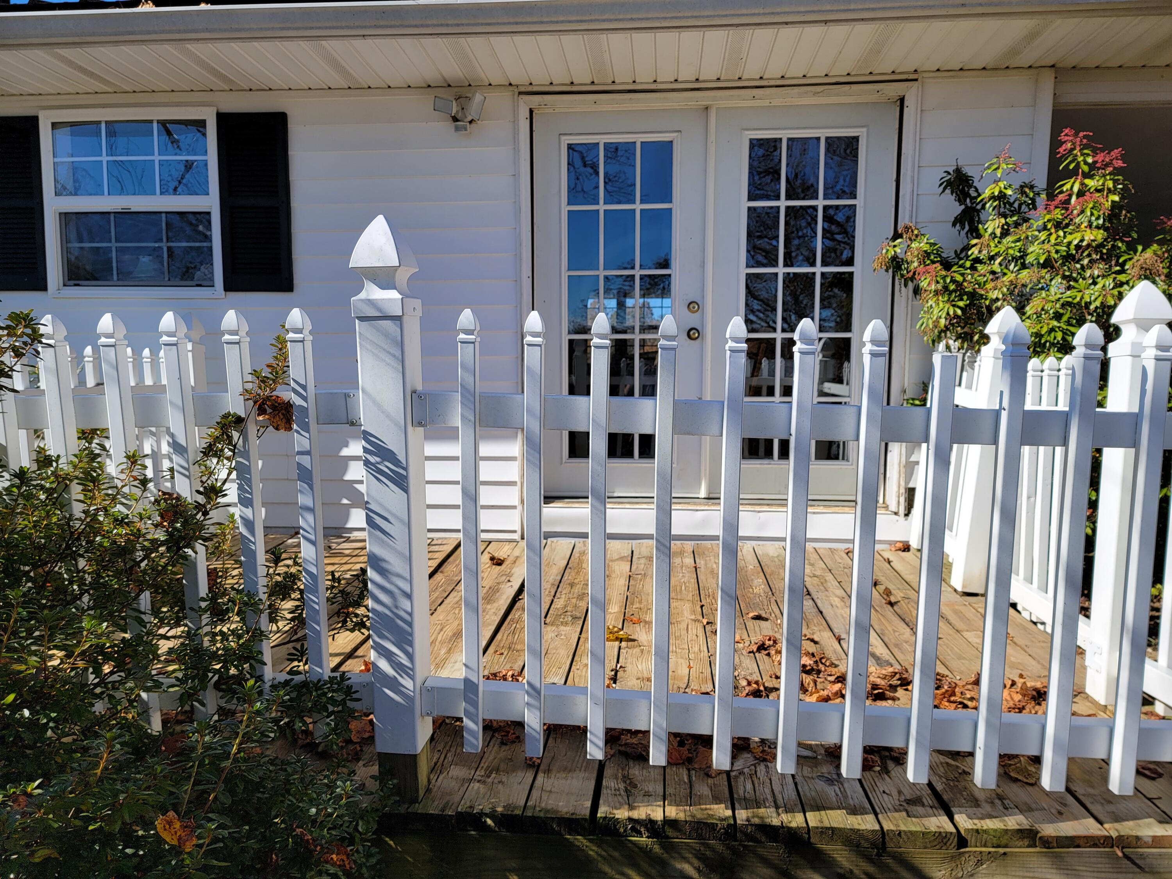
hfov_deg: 71.6
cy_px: 440
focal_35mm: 24
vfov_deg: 56.8
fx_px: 813
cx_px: 586
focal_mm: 6.7
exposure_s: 1/845
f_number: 1.8
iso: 16
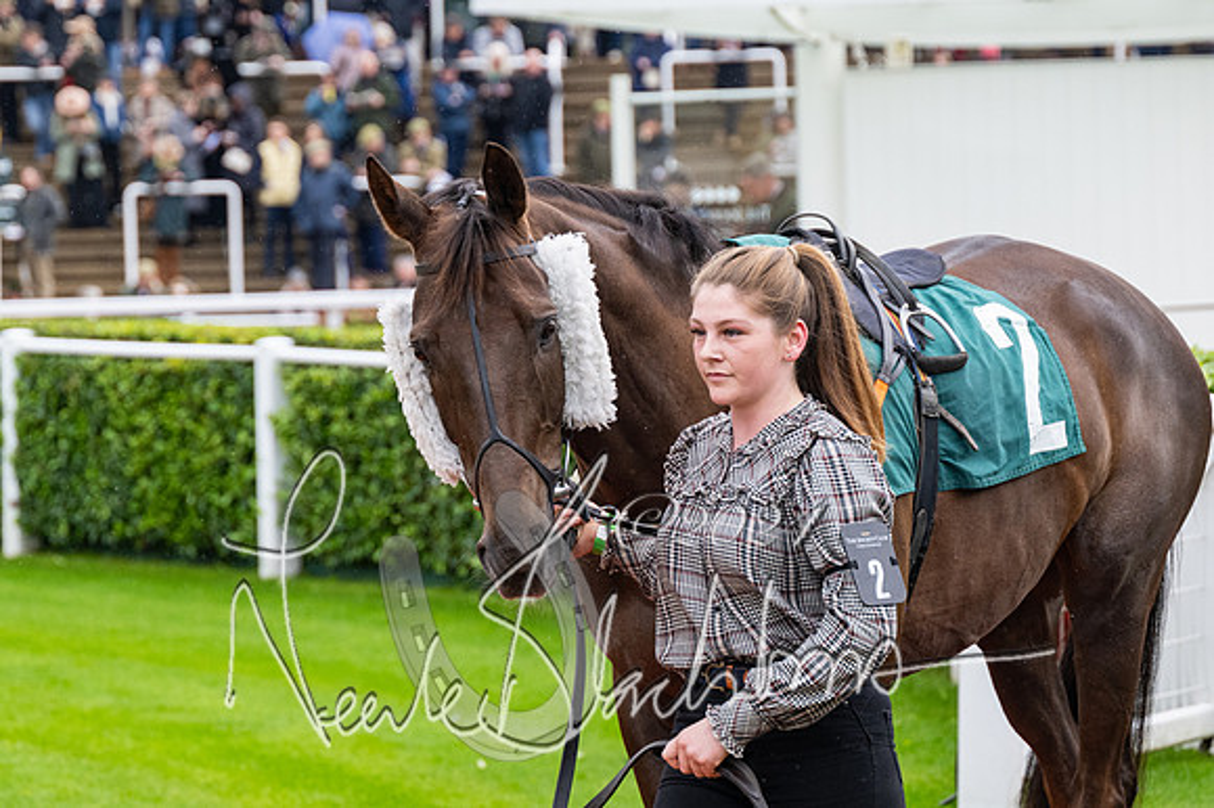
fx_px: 4954
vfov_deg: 9.3
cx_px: 607
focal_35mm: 147
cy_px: 404
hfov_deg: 14.0
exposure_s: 1/1600
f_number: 4
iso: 800
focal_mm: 98
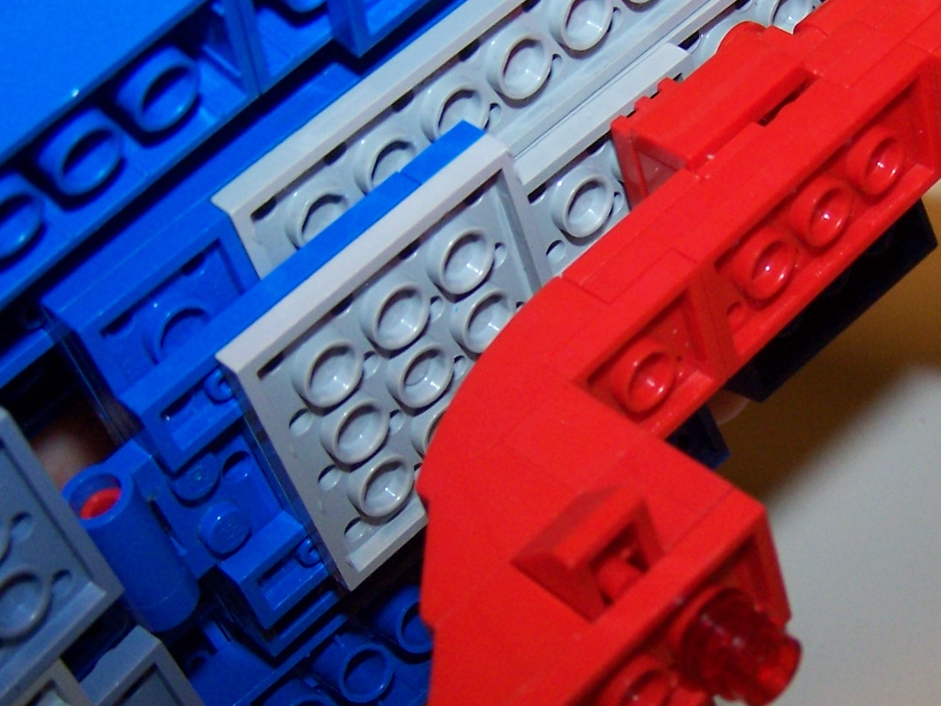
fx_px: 1930
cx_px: 725
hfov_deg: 27.0
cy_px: 387
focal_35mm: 71
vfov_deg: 20.7
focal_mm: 6.3
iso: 140
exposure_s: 1/60
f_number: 2.8
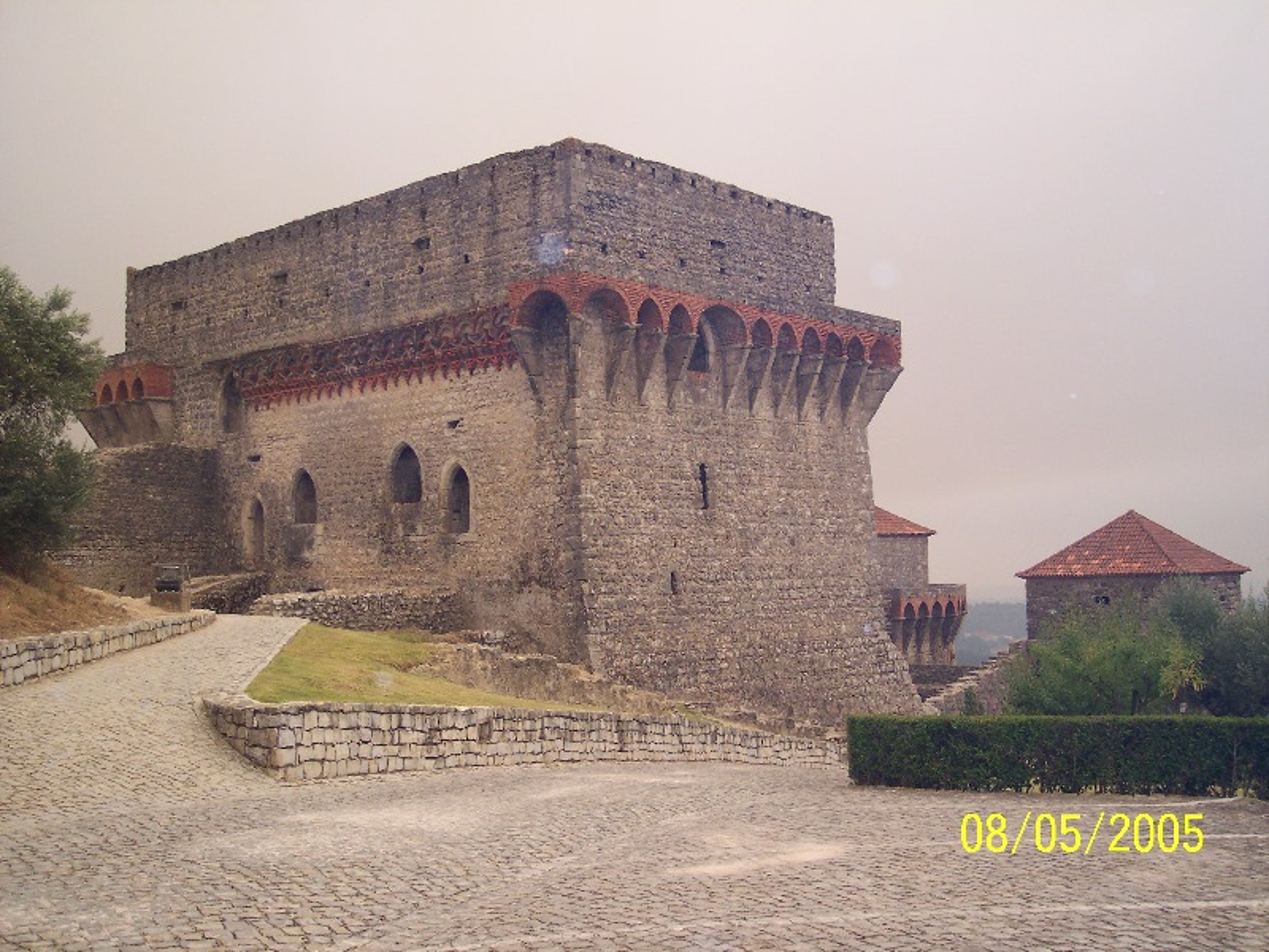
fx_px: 1393
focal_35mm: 38
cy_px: 476
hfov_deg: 49.0
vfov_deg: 37.7
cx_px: 634
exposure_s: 1/45
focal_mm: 8
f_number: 2.8
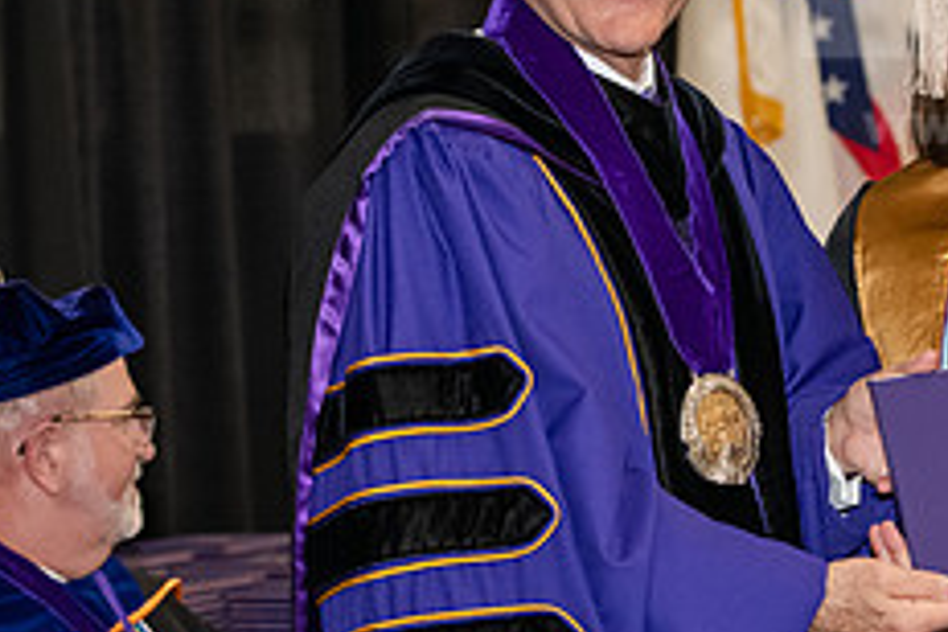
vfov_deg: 7.3
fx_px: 4950
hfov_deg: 10.9
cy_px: 211
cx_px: 677
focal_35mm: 188
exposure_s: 1/200
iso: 2500
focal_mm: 75
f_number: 5
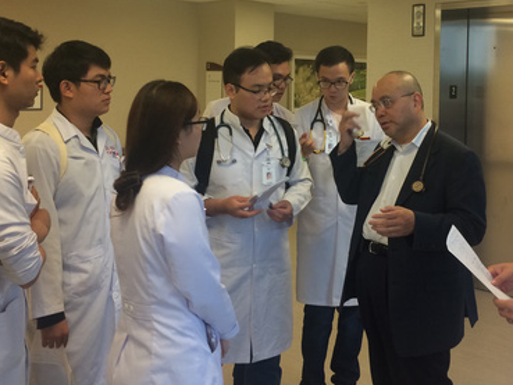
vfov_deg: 31.0
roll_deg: +0.6
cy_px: 97
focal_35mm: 46
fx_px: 682
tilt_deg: +0.0
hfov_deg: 41.1
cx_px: 291
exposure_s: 1/30
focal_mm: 4.15
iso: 64
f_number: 2.2
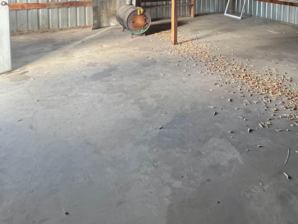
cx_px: 204
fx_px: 241
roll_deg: -1.2
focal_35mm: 28
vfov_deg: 42.3
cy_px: -5
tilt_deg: -5.3
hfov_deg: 61.5
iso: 500
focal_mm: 1.57
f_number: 1.8
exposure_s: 1/60
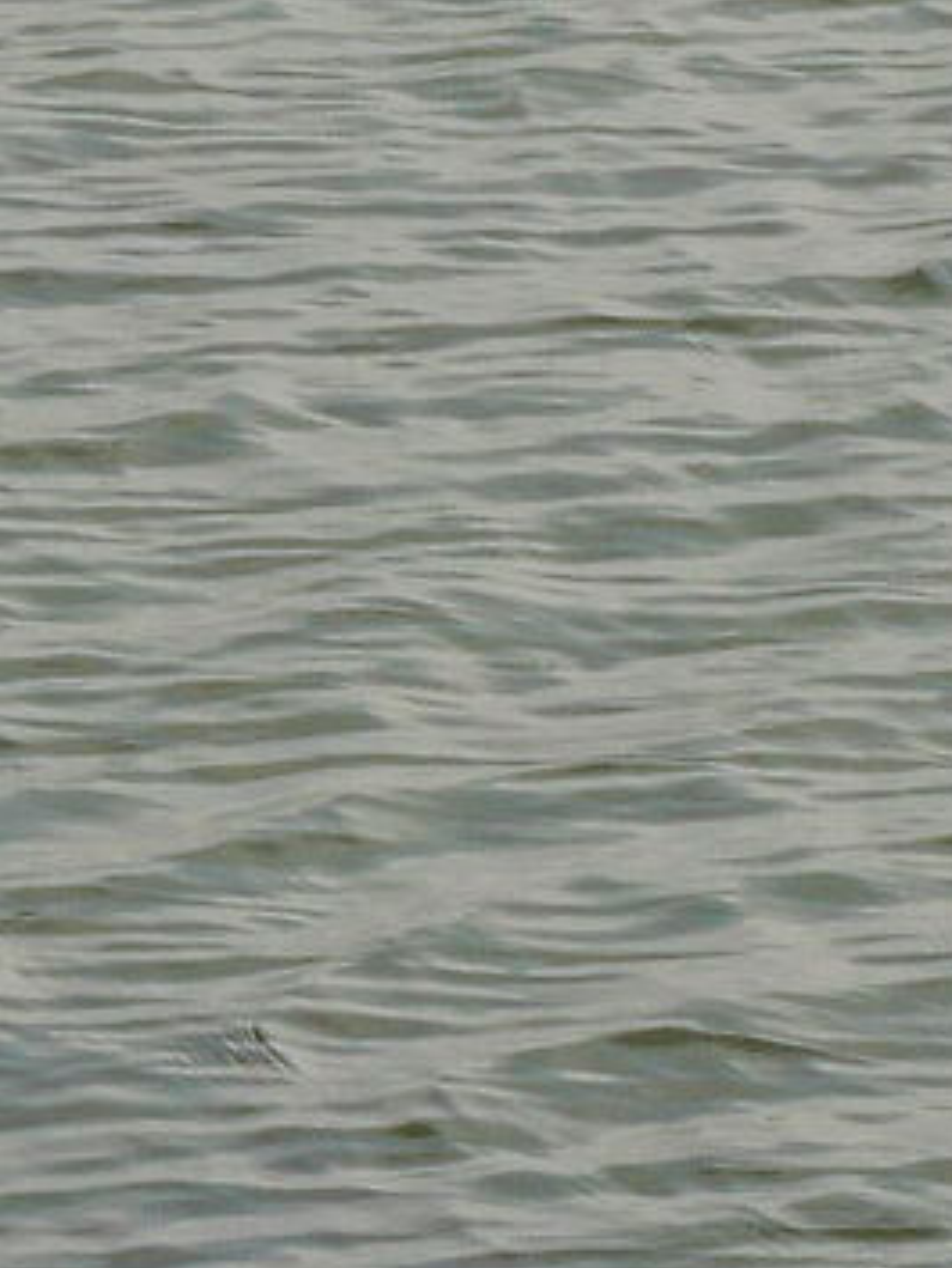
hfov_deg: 2.0
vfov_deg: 2.8
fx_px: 26386
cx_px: -3337
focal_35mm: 720
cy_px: 97
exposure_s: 1/800
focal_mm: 53
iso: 200
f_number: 11
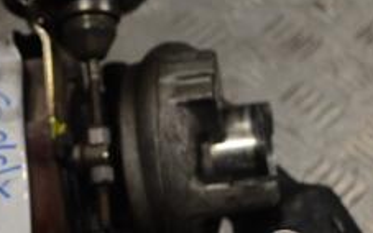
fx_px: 1193
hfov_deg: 17.2
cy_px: 180
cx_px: -31
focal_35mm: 117
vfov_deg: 11.1
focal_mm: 29
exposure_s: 1/60
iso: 100
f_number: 4.5
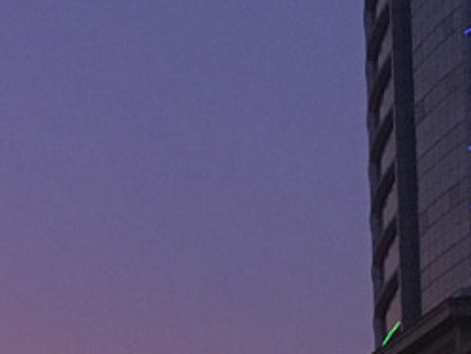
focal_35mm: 186
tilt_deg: +9.3
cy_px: 733
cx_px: -772
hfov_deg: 9.2
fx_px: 2532
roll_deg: -2.3
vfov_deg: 7.6
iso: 160
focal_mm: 4.15
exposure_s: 1/33
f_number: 2.2
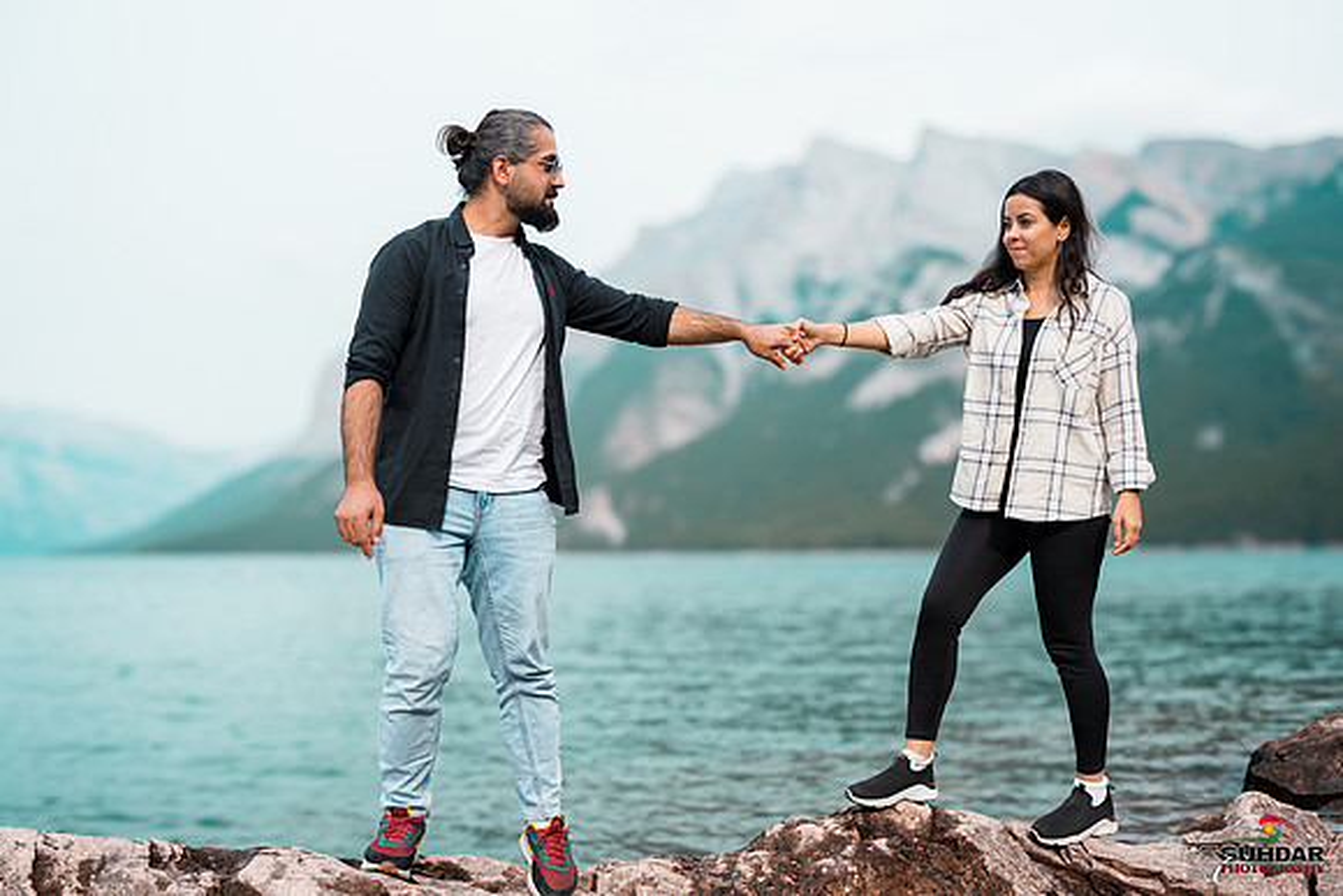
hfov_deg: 54.4
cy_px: 448
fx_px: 1306
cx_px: 672
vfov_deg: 37.9
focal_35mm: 35
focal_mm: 35
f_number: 2.8
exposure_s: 1/3200
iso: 200
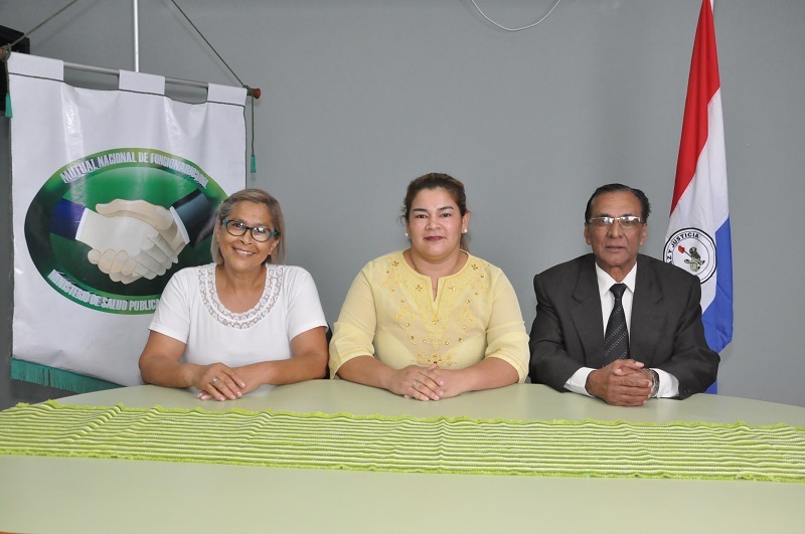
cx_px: 402
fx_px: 804
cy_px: 267
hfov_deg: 53.2
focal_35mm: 36
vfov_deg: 36.8
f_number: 8
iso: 2500
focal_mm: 24
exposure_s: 1/60
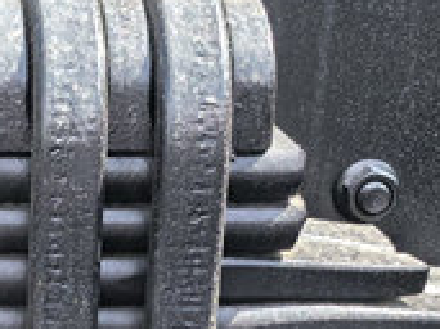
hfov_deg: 13.9
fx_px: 1727
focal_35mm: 136
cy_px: 499
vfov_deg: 10.5
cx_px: -134
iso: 50
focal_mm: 5.75
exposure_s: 1/1176
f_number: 2
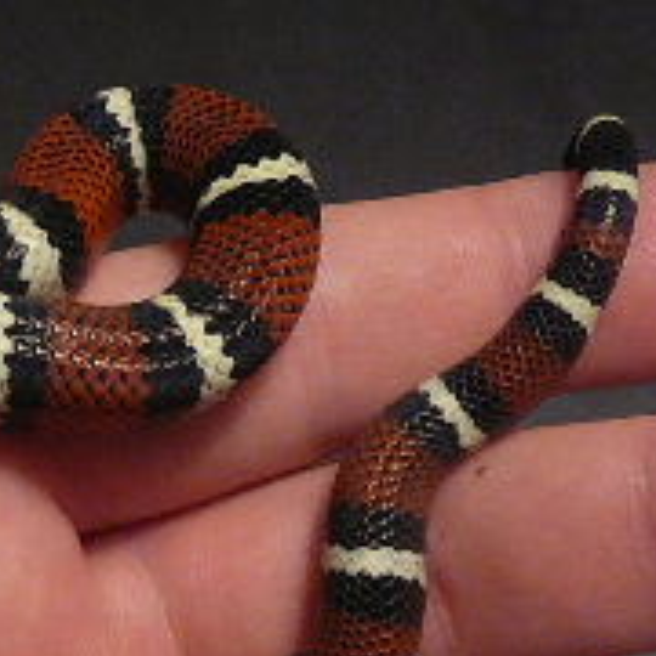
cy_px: 725
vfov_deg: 15.4
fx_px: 2358
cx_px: -102
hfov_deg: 15.3
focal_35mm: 110
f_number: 2.8
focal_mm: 5.2
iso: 200
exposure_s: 1/8
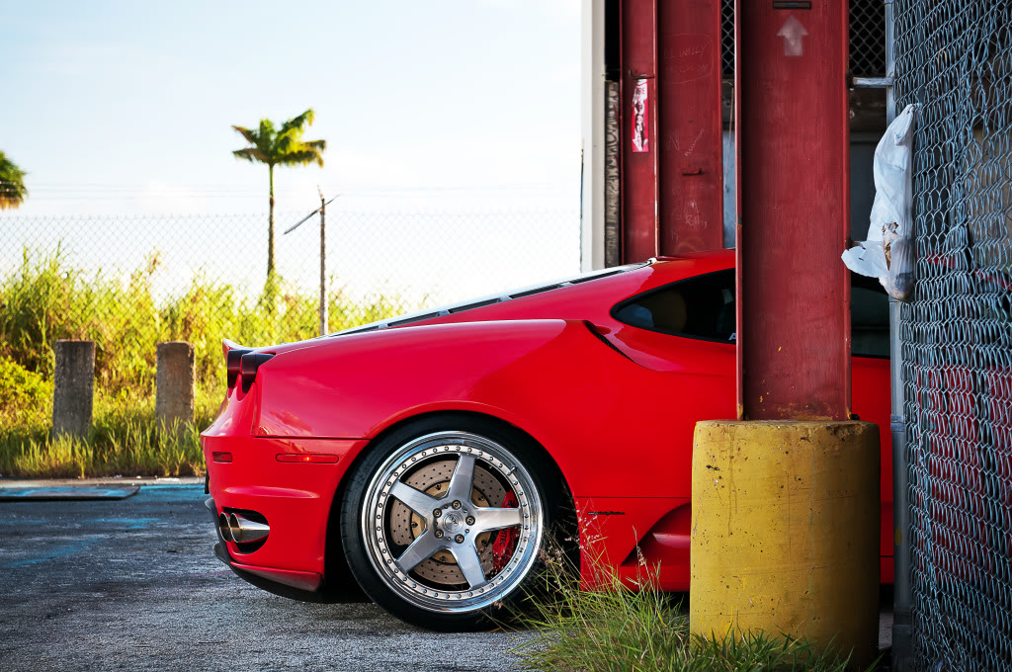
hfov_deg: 19.5
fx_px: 2948
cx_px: 506
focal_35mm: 105
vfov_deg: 13.0
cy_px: 336
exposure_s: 1/50
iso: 200
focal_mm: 70
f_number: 5
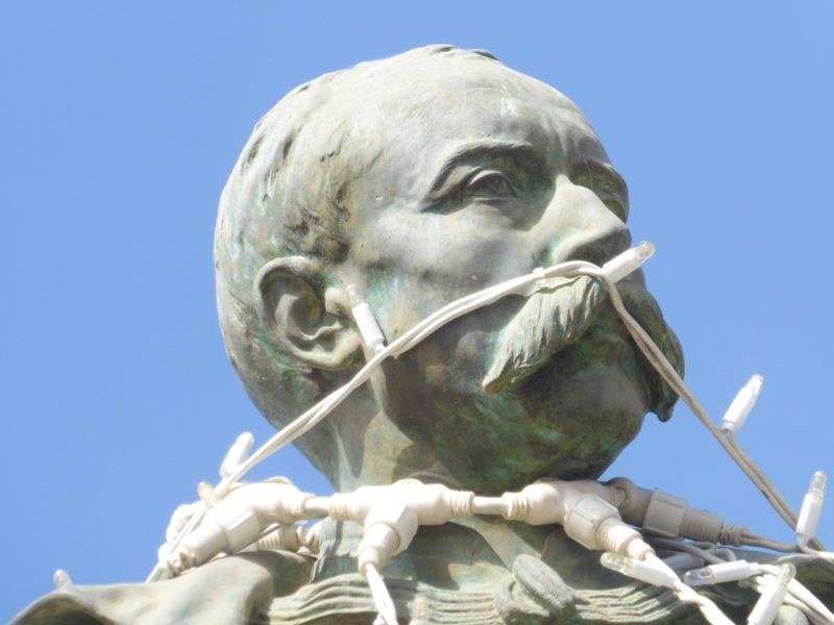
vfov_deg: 3.3
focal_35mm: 444
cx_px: 417
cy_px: 312
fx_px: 10697
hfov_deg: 4.5
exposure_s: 1/160
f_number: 6
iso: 80
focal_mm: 71.7
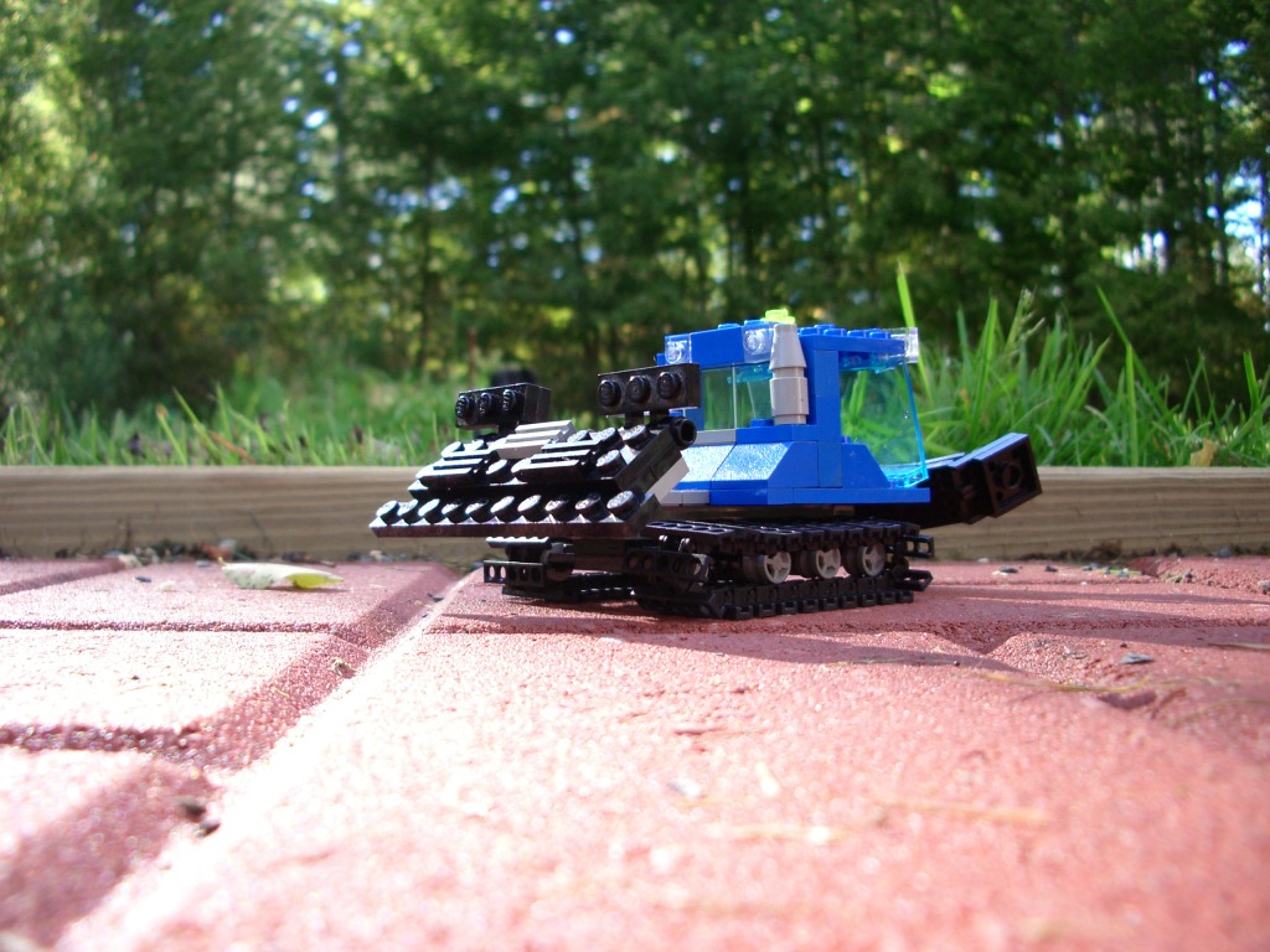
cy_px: 476
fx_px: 1284
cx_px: 635
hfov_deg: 52.6
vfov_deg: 40.7
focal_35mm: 35
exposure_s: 1/125
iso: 100
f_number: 2.6
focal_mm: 5.8
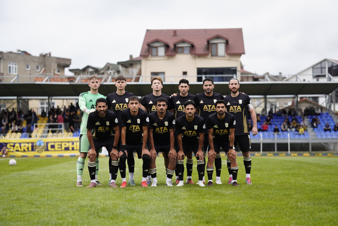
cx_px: 169
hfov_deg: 24.2
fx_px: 789
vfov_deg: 16.3
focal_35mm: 84
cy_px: 113
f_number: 1.4
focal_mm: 56
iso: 250
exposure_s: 1/4000
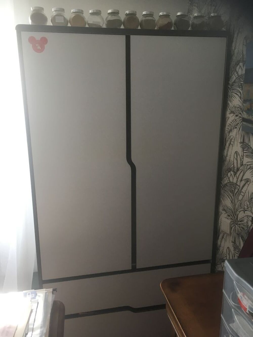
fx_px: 283
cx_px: 126
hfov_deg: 48.2
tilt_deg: -16.8
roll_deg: +1.3
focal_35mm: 29
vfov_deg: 61.7
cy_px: 168
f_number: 2.2
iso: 32
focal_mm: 4.15
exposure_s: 1/33
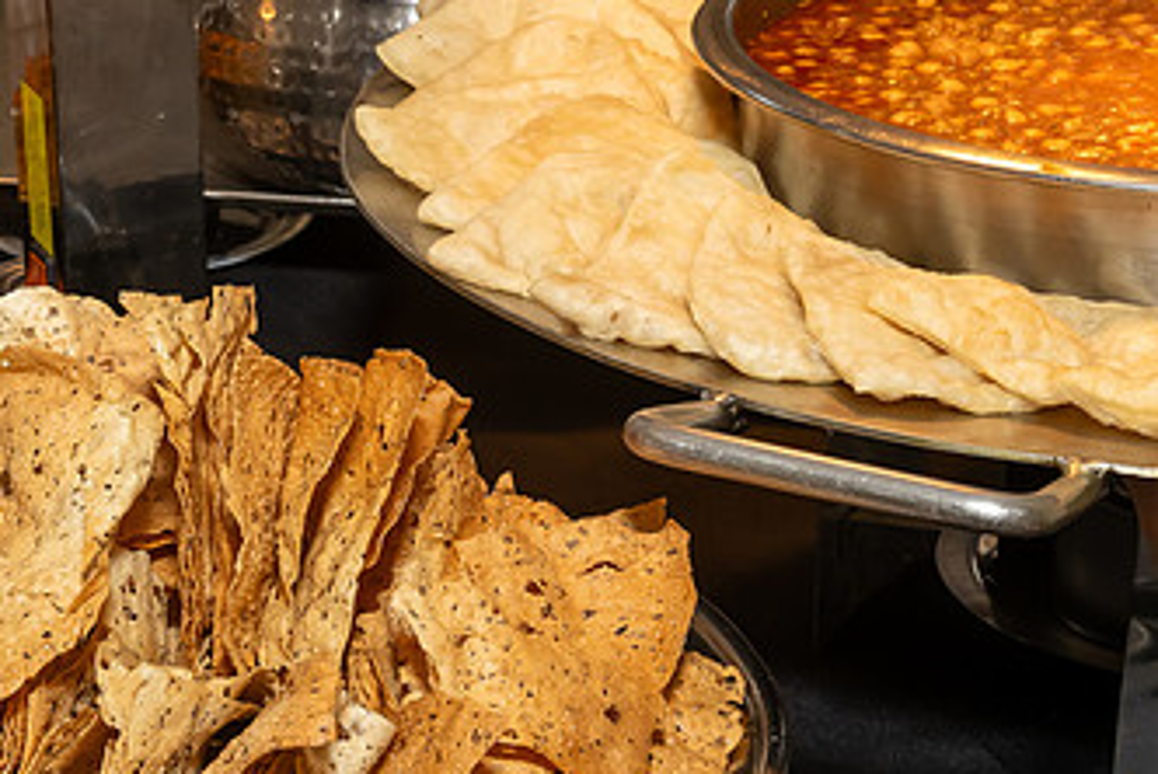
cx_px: 219
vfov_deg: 13.4
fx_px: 3284
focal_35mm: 102
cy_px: 618
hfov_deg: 19.8
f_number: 9
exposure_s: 1/250
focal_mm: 35
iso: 1000
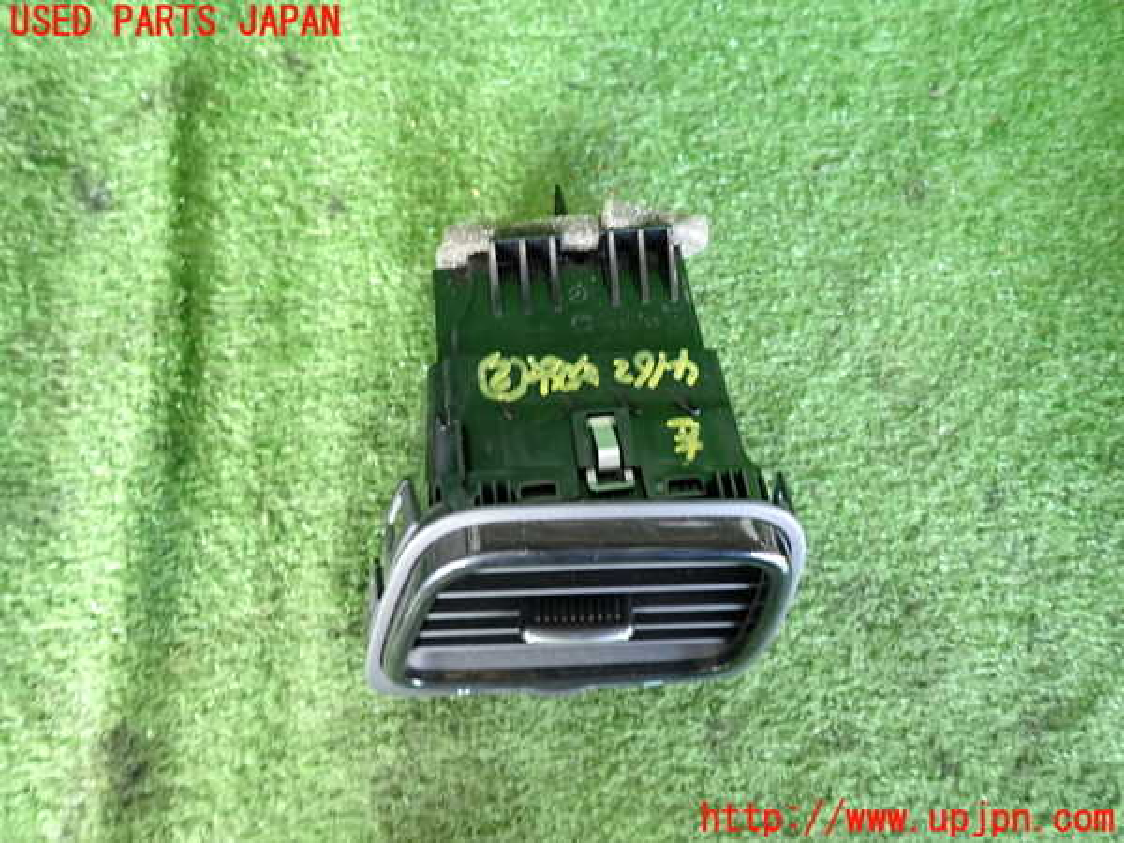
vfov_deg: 54.9
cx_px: 562
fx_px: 812
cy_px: 422
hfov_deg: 69.4
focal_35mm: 25
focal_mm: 4.5
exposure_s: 1/30
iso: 320
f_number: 2
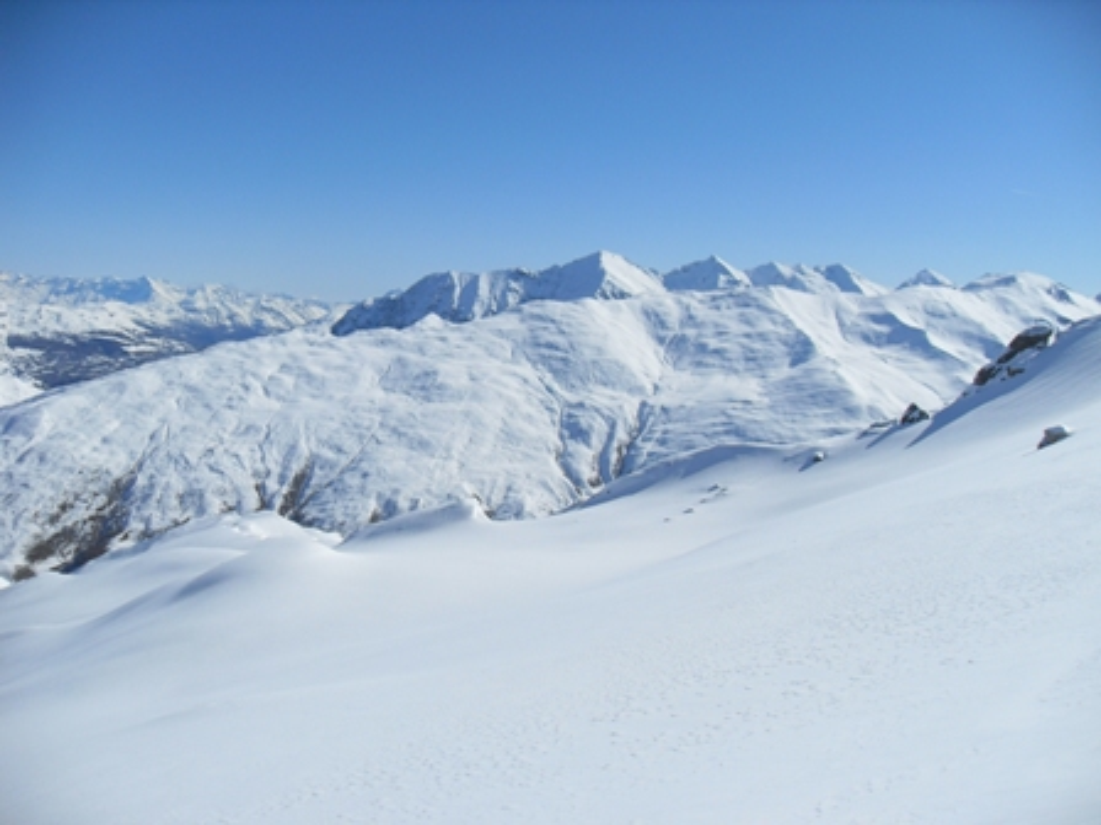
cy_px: 412
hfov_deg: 52.6
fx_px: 1113
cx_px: 550
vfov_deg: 40.7
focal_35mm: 35
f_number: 7
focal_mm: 6.3
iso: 80
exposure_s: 1/750
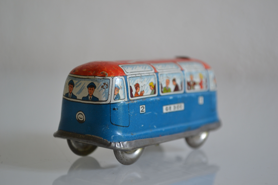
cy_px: 92
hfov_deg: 24.6
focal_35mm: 82
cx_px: 139
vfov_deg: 16.6
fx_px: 637
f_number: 5.6
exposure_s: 1/30
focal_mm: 55
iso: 400
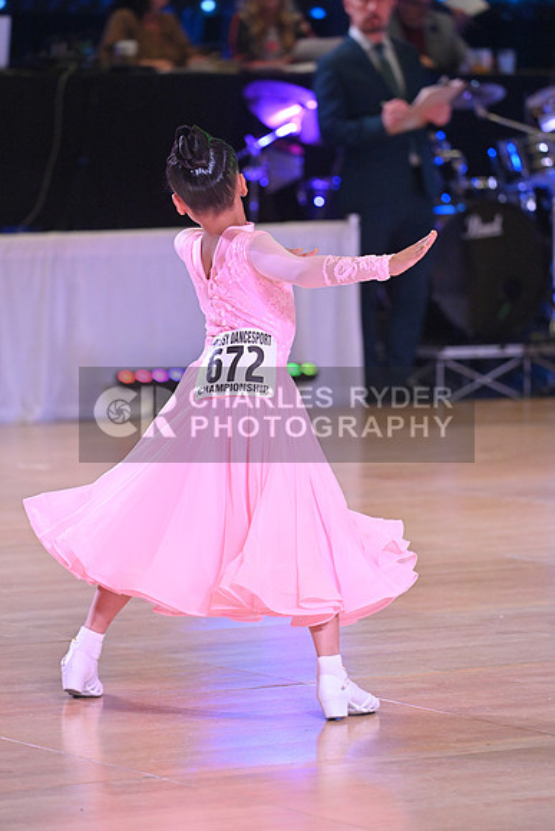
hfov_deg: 6.9
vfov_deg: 10.3
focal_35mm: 200
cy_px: 416
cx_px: 278
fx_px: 4622
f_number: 5
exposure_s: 1/400
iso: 4000
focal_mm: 200
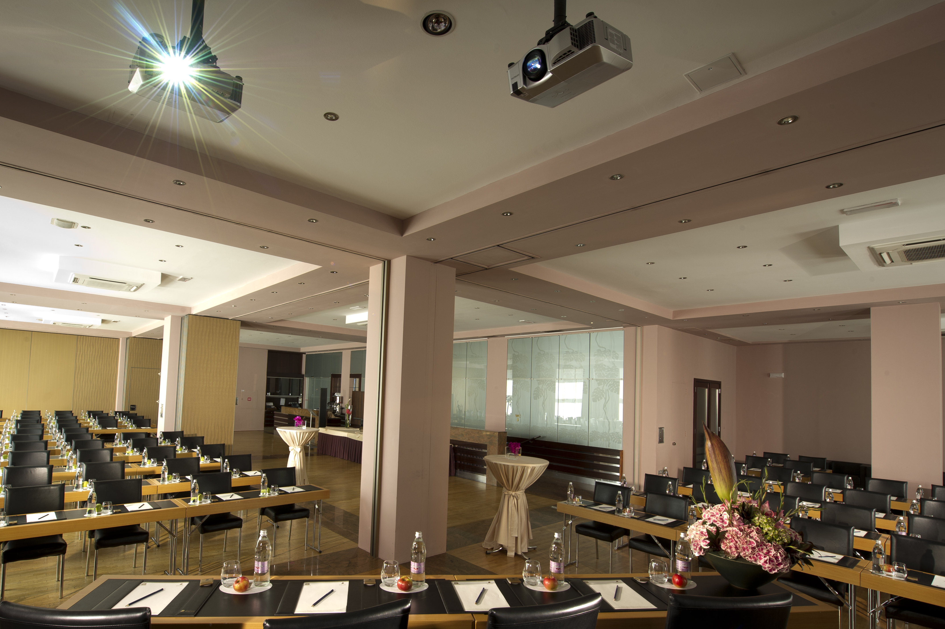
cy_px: 361
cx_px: 417
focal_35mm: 18
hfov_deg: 89.6
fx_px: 472
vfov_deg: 67.0
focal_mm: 15
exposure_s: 1/2
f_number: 11
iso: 100
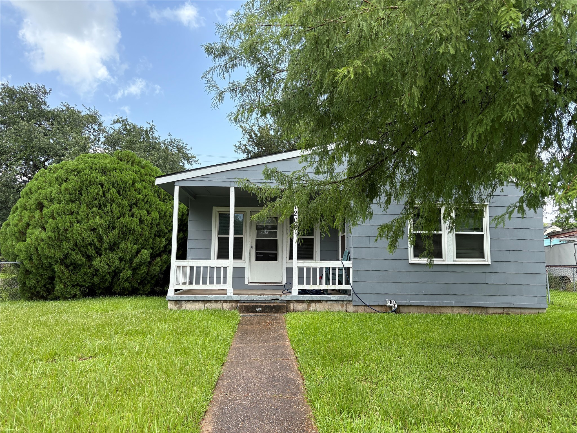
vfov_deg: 53.1
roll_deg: +0.2
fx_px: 433
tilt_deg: +6.2
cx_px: 288
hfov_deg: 67.3
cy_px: 216
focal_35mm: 26
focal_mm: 5.96
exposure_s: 1/1099
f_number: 1.6
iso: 64
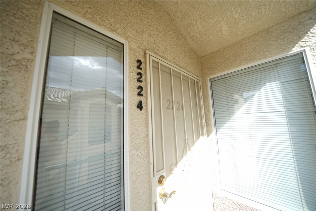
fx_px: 105
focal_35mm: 12
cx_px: 158
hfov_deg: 112.6
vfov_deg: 90.0
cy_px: 106
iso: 64
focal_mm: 12
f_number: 4
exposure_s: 1/200
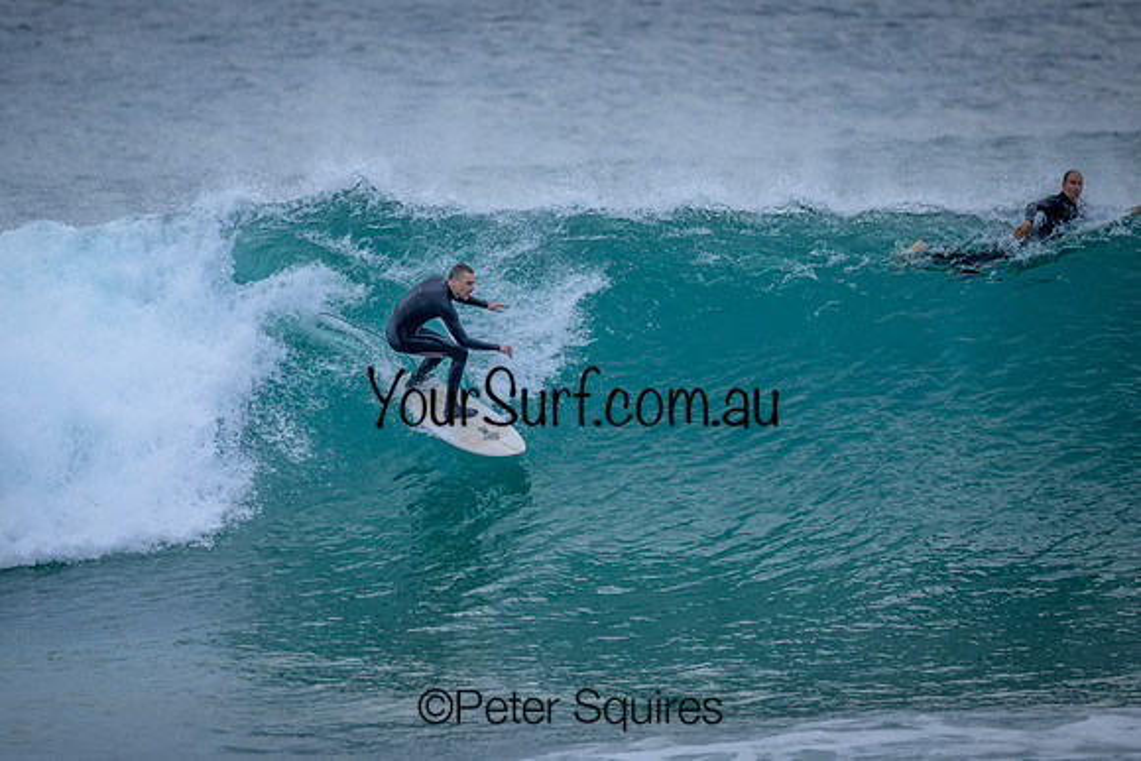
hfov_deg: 2.3
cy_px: 342
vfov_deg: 1.5
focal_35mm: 907
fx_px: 28762
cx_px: 494
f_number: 6.3
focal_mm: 800
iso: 800
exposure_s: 1/2000
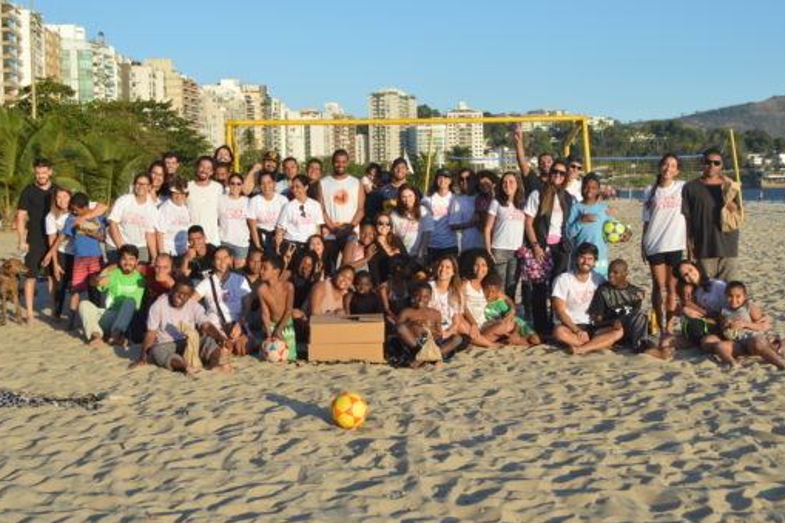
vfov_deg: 29.2
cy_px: 231
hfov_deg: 42.7
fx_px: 1003
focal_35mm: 46
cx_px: 369
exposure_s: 1/250
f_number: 6.3
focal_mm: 26
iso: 100
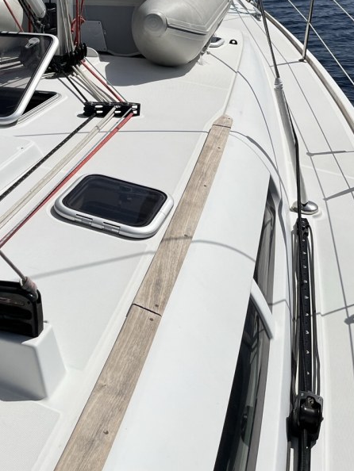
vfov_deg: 30.9
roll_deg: +1.0
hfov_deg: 25.7
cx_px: 76
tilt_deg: -4.2
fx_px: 763
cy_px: -36
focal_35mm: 56
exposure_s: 1/10870
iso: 50
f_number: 1.6
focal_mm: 5.1
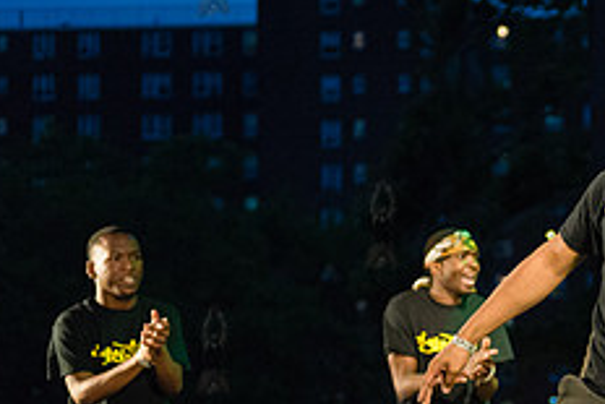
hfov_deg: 14.2
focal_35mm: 140
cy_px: 348
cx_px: 717
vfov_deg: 9.8
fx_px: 2354
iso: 4000
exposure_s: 1/1000
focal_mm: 56
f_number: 2.8
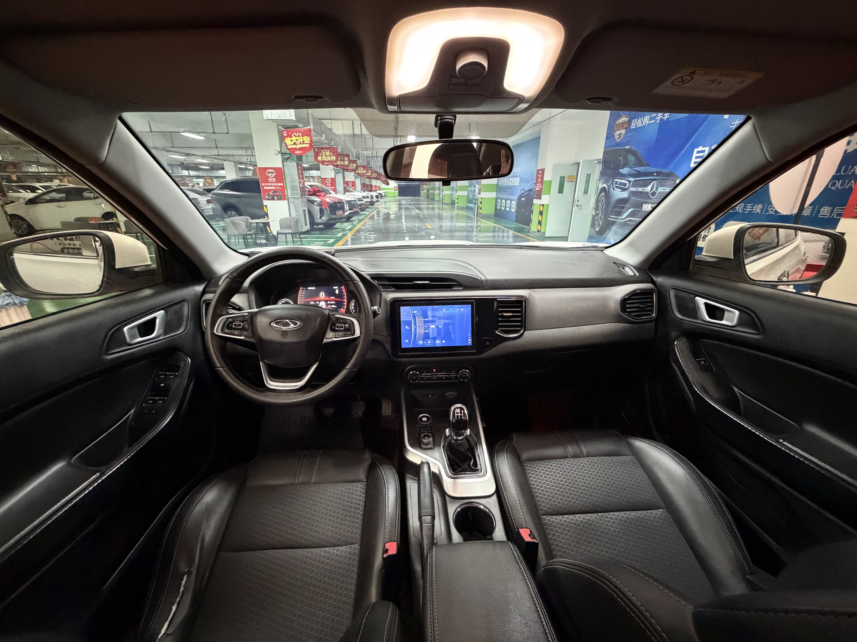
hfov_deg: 102.1
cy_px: 321
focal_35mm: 14
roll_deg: +1.0
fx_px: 347
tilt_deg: -21.4
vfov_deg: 85.7
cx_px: 428
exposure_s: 1/60
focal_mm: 2.22
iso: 1250
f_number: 2.2
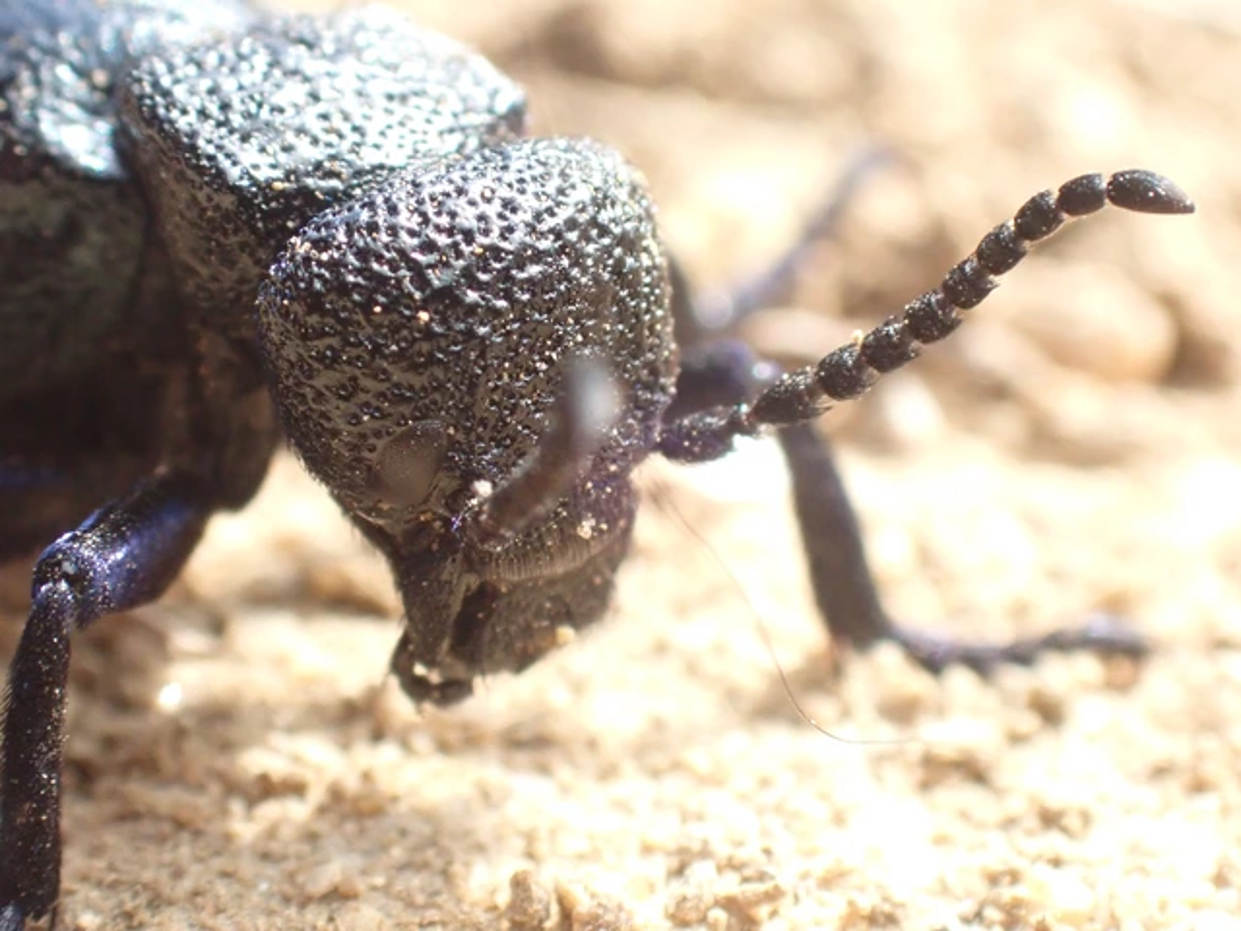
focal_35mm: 100
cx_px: 620
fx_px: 3585
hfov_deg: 19.6
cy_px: 466
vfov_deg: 14.8
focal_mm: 18
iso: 800
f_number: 6.3
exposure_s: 1/400
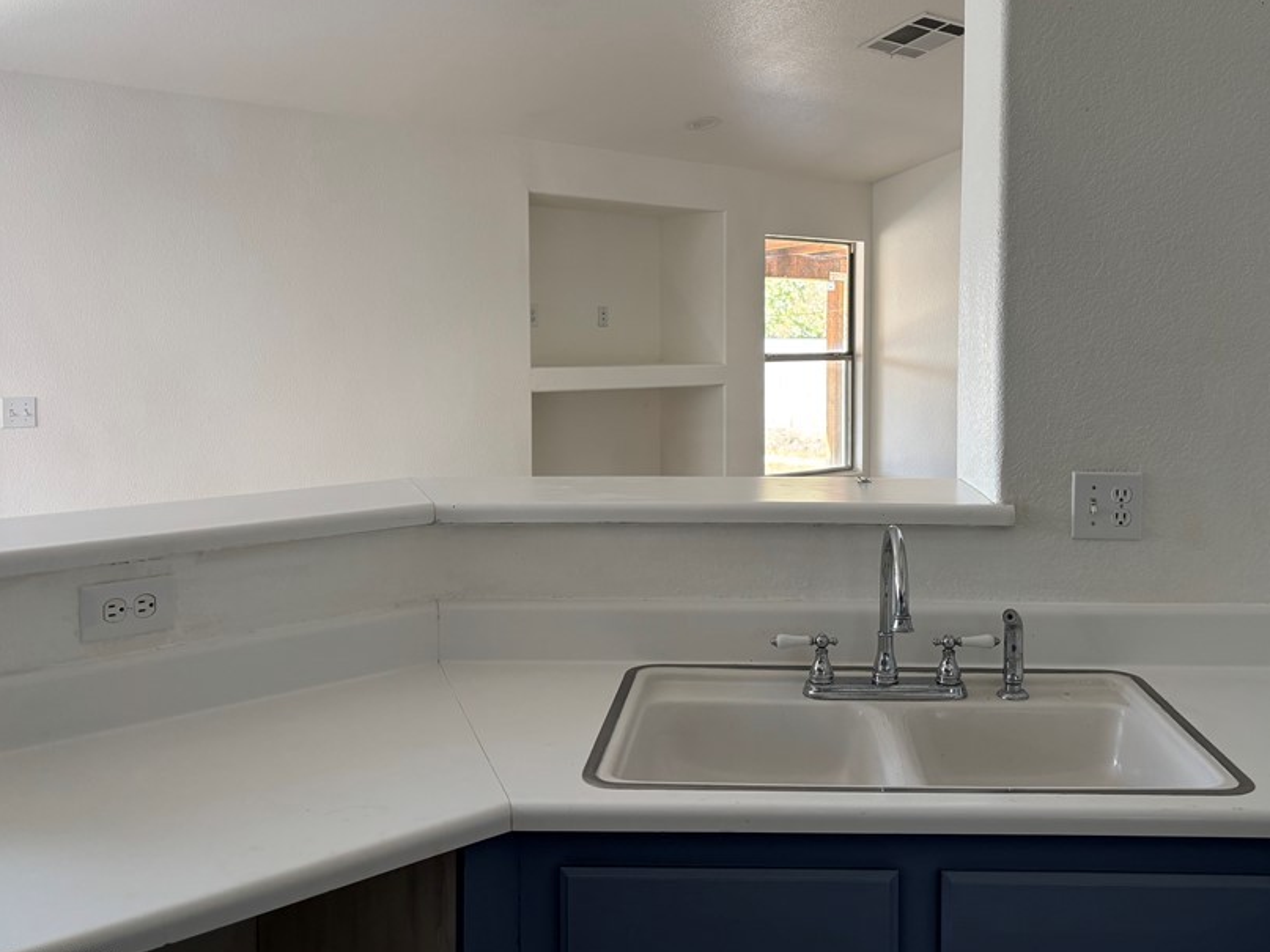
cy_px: 389
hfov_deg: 55.0
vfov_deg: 42.8
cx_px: 752
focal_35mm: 33
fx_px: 1211
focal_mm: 5.96
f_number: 1.6
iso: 80
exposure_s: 1/121
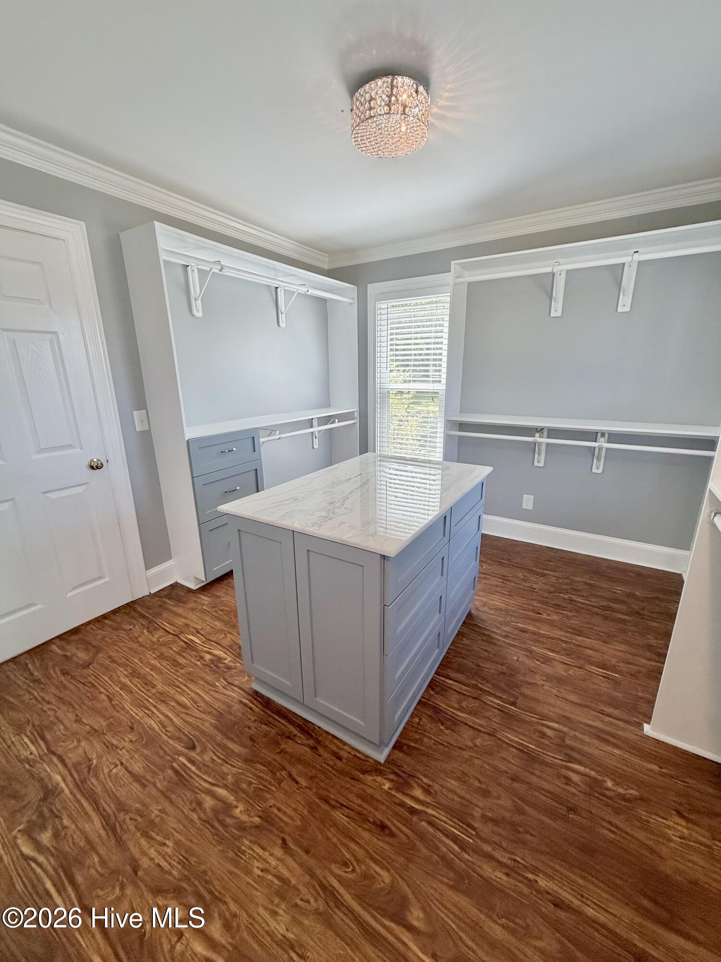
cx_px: 360
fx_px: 389
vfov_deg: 102.1
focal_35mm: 14
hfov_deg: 85.7
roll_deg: +0.4
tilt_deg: -15.3
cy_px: 481
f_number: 2.2
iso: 200
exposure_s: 1/120
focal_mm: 2.22
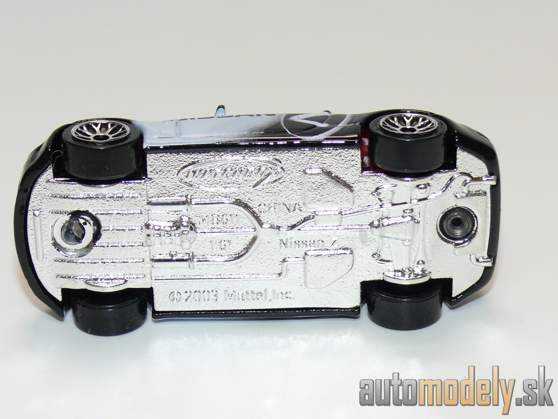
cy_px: 210
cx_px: 279
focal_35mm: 108
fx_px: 1741
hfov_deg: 18.2
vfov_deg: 13.7
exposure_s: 1/30
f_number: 4
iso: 100
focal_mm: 13.8
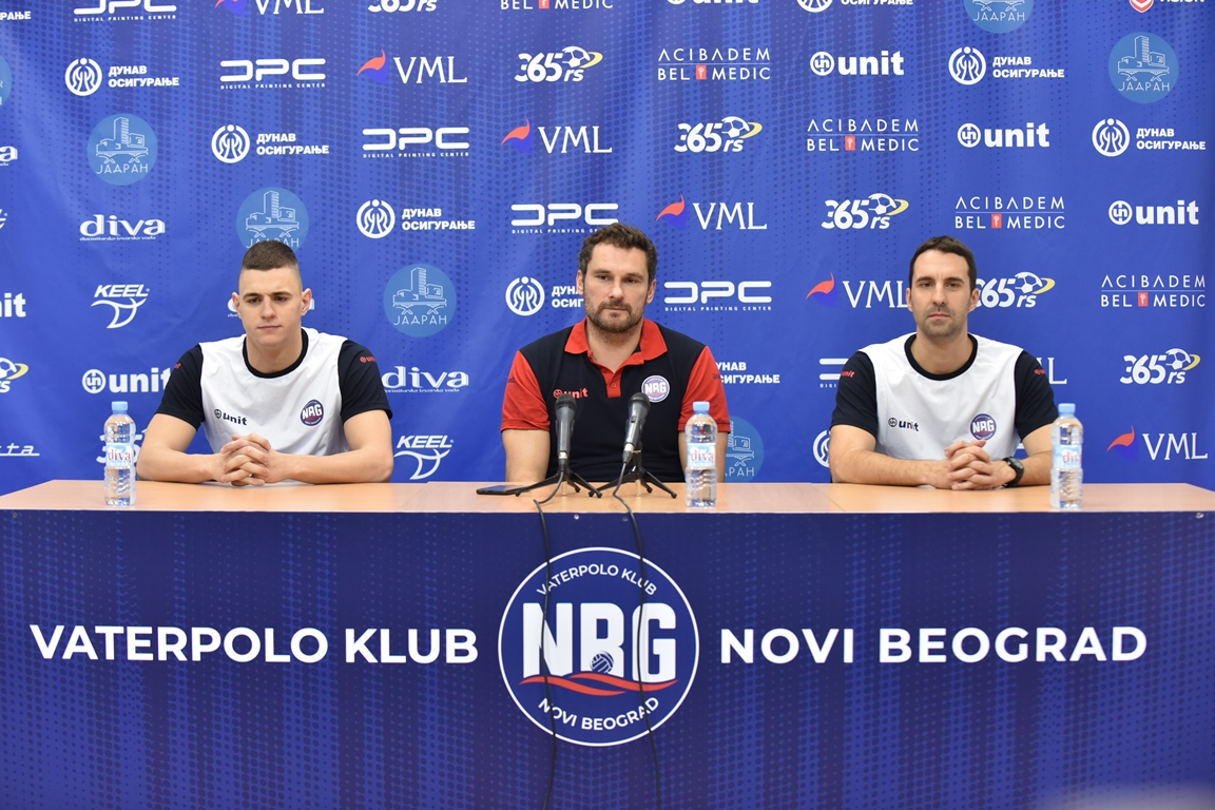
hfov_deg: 27.0
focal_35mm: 75
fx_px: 2531
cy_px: 405
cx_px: 608
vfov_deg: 18.2
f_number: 3.5
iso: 2000
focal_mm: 75
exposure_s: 1/160
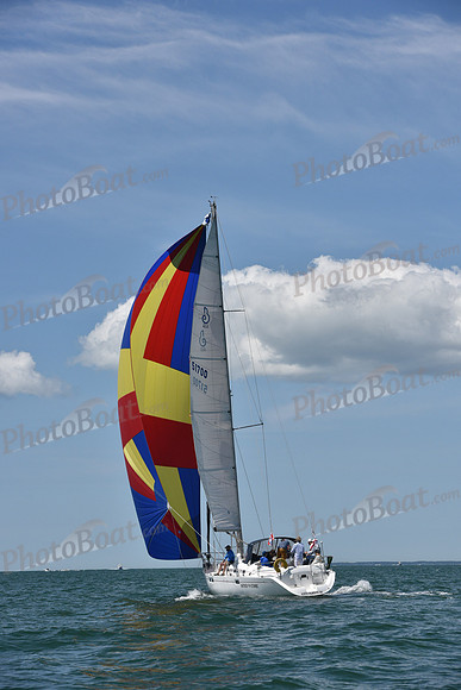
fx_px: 1958
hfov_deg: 13.4
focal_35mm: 102
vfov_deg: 20.0
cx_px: 230
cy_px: 345
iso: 320
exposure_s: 1/800
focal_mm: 102
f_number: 8
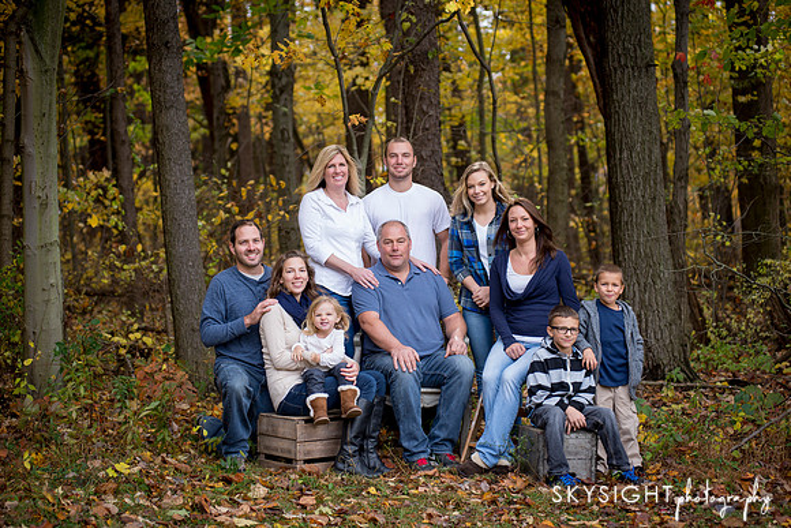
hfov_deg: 25.4
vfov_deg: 17.1
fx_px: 1758
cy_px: 264
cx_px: 396
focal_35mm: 80
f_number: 4
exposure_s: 1/250
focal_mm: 80
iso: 200
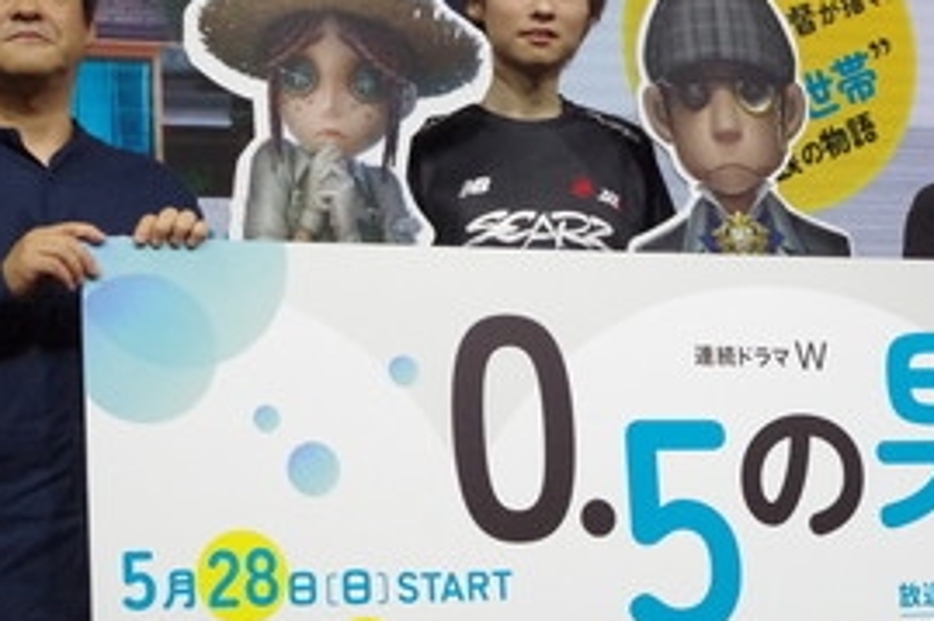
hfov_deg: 20.6
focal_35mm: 99
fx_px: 2567
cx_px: 590
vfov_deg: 13.8
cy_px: 363
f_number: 6.3
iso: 3200
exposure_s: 1/400
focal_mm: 35
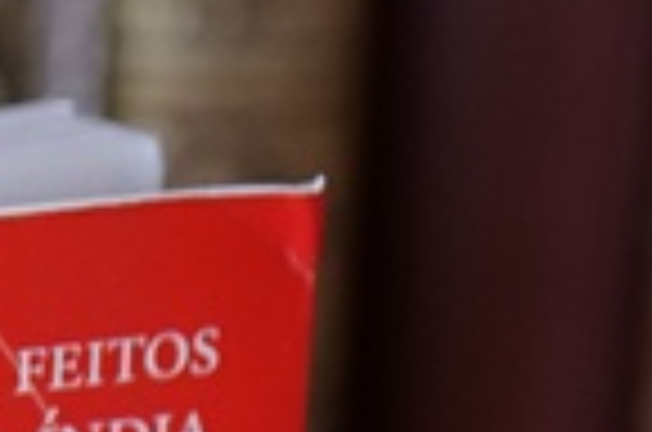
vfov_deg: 3.8
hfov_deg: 5.8
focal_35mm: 346
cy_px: 1289
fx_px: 6253
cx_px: -764
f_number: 3.2
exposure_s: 1/160
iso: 1600
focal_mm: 50
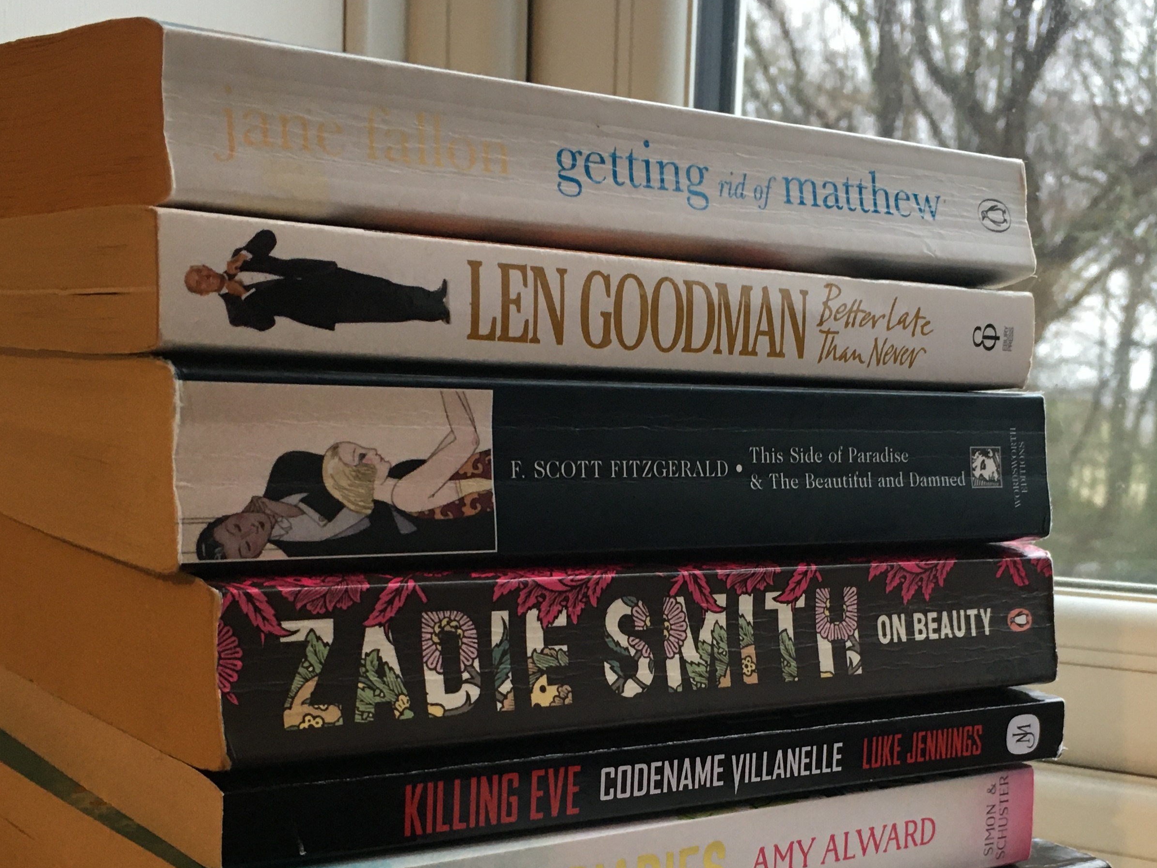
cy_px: 682
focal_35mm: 49
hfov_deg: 38.9
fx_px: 1638
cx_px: 643
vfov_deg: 29.1
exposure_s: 1/33
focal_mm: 4.15
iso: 125
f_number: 2.2
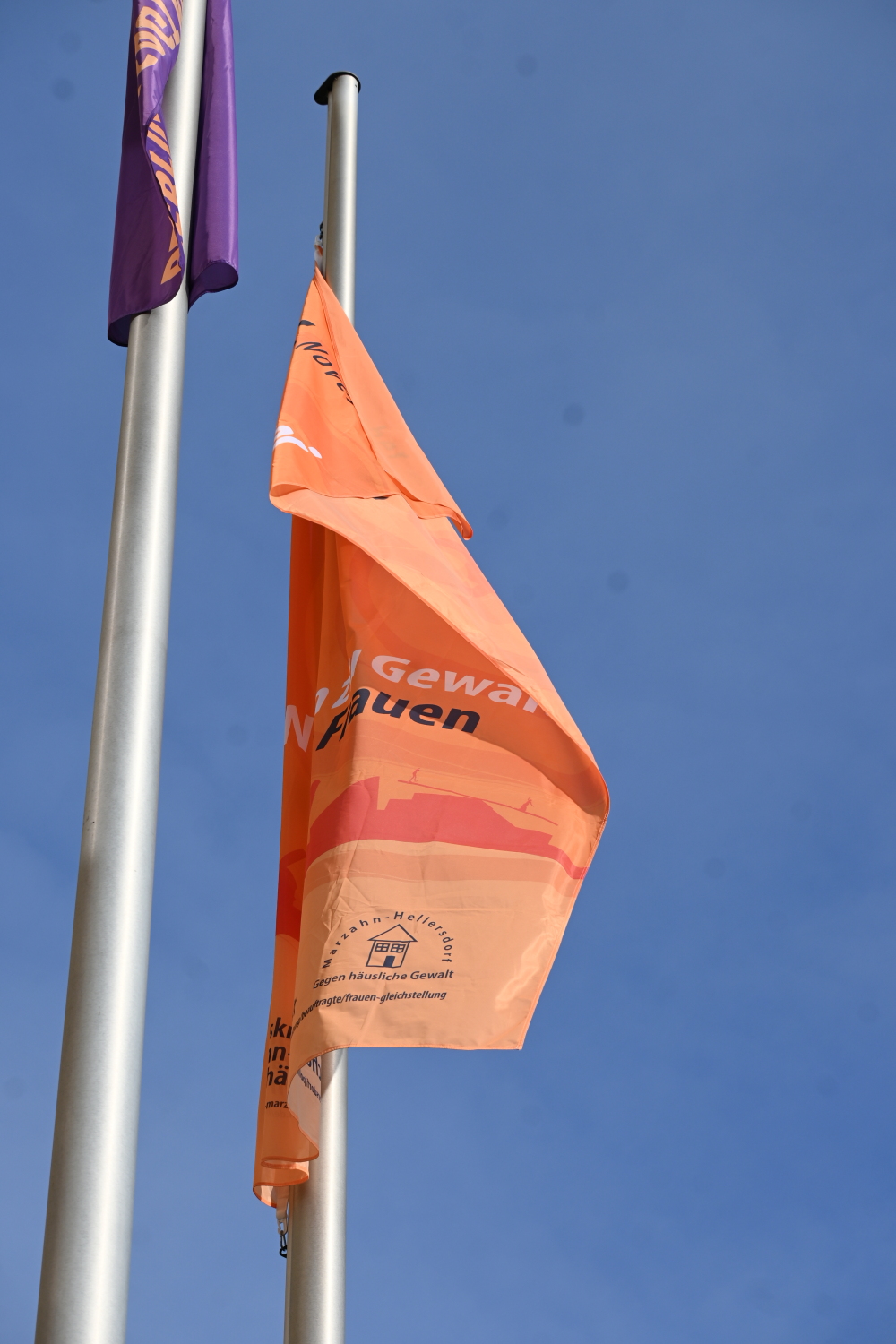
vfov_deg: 24.6
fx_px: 3080
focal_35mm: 82
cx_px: 448
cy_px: 672
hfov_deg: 16.6
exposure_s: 1/400
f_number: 7.1
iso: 100
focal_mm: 55
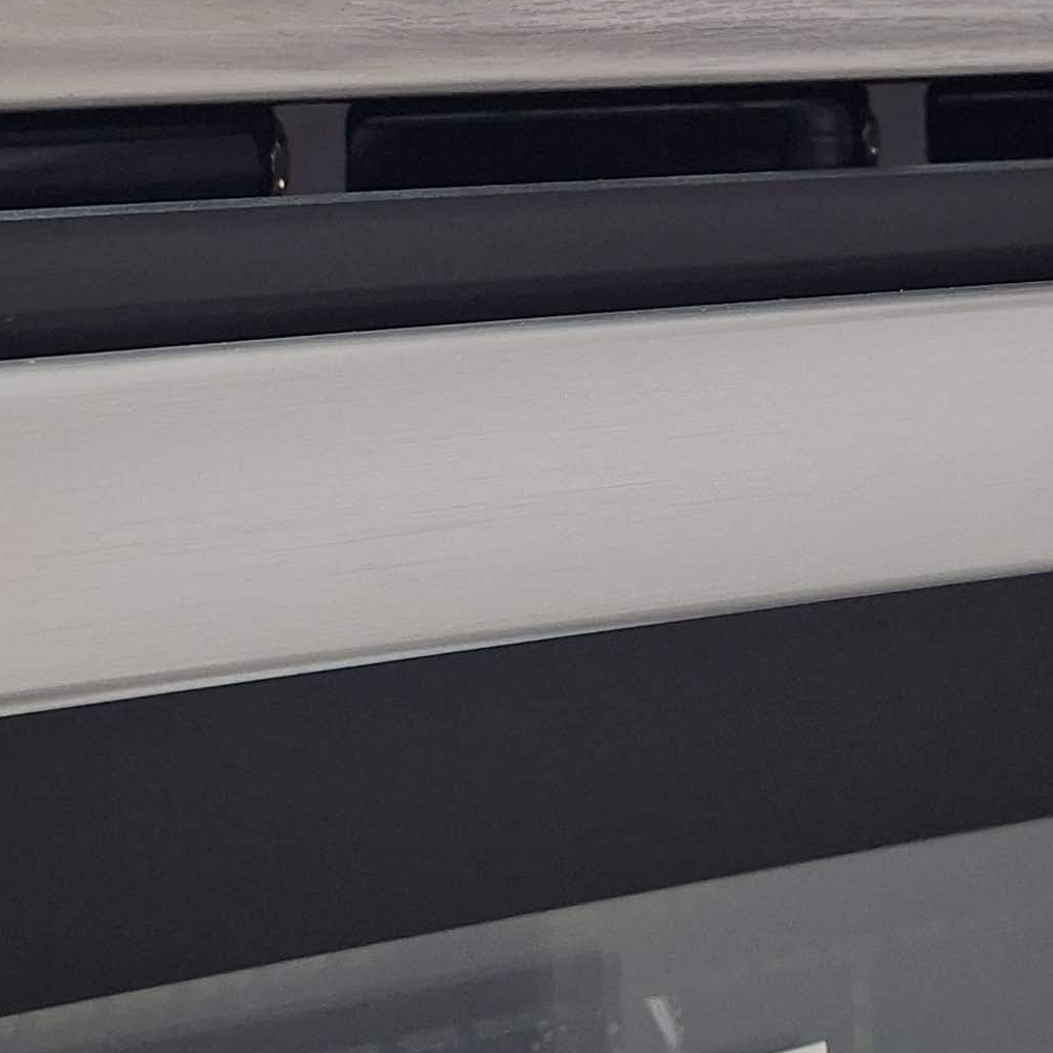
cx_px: 585
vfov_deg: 20.7
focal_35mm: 80
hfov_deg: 21.6
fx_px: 2753
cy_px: -80
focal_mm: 5.54
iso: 320
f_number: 1.8
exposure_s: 1/100
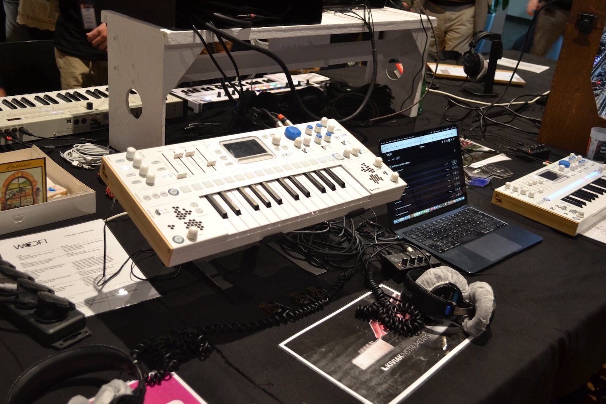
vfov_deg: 34.2
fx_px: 656
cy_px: 202
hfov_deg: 49.6
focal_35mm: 39
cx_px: 303
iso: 400
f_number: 4.2
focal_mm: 26
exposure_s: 1/15
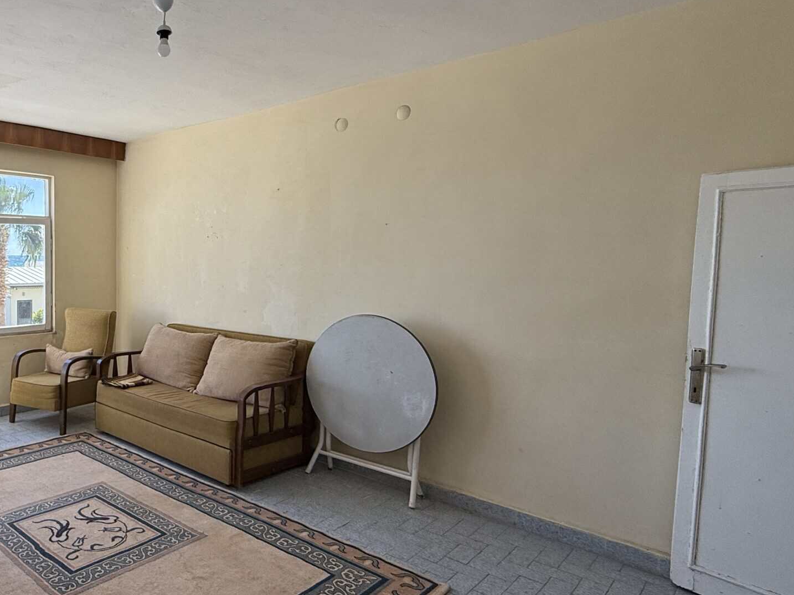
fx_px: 573
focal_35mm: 25
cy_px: 294
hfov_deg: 63.2
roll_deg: -0.8
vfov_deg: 54.9
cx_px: 155
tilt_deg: -3.4
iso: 64
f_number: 2.2
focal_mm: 2.22
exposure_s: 1/400
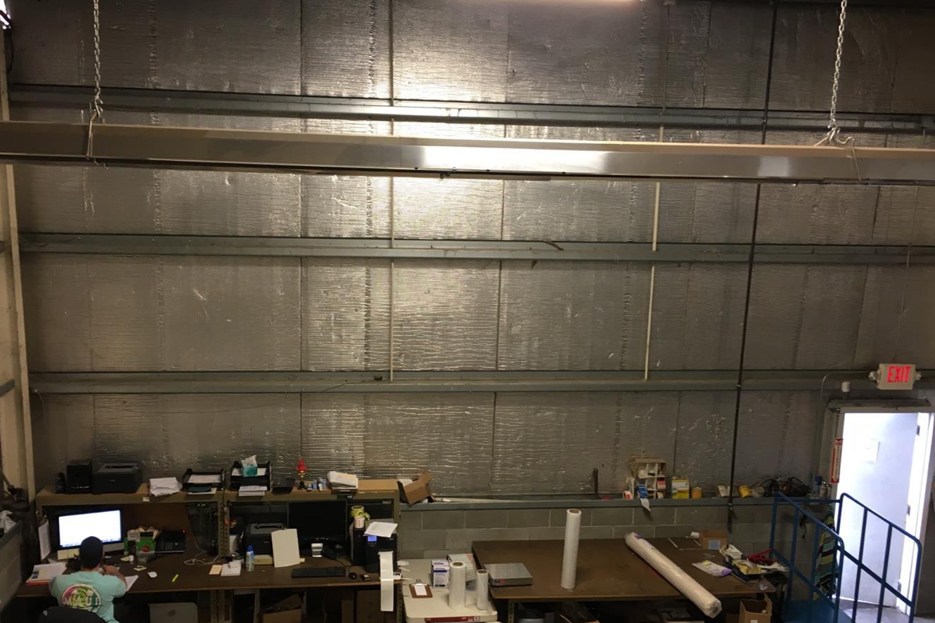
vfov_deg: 38.8
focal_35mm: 34
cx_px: 451
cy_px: 369
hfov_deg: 55.8
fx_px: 883
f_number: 2.2
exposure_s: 1/30
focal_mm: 4.15
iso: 64
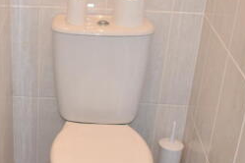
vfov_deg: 19.1
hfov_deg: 27.5
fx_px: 483
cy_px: 114
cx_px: 28
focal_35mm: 71
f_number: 5
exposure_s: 1/60
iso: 800
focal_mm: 18
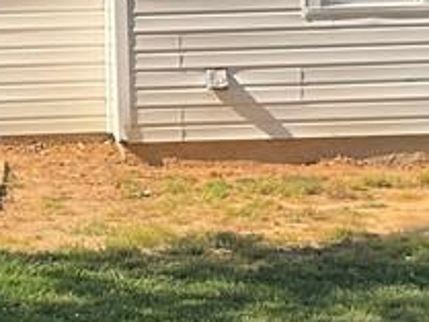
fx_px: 1761
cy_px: 100
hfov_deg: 13.9
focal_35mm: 142
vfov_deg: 10.4
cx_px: 170
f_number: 1.8
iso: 16
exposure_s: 1/1195
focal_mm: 3
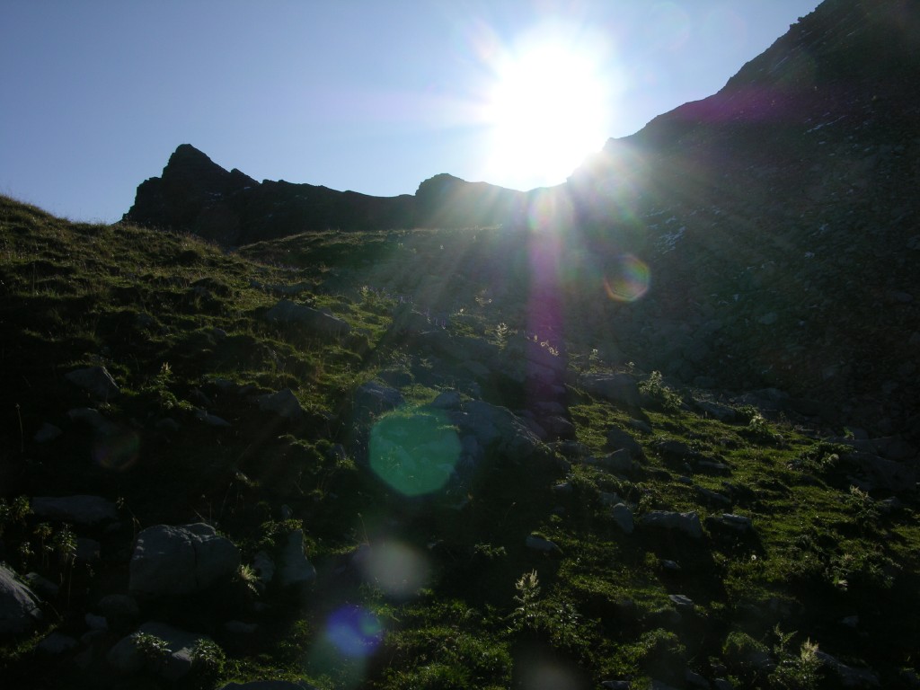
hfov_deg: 52.6
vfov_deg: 40.7
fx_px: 930
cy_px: 345
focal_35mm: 35
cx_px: 460
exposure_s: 1/343
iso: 50
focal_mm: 8.9
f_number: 8
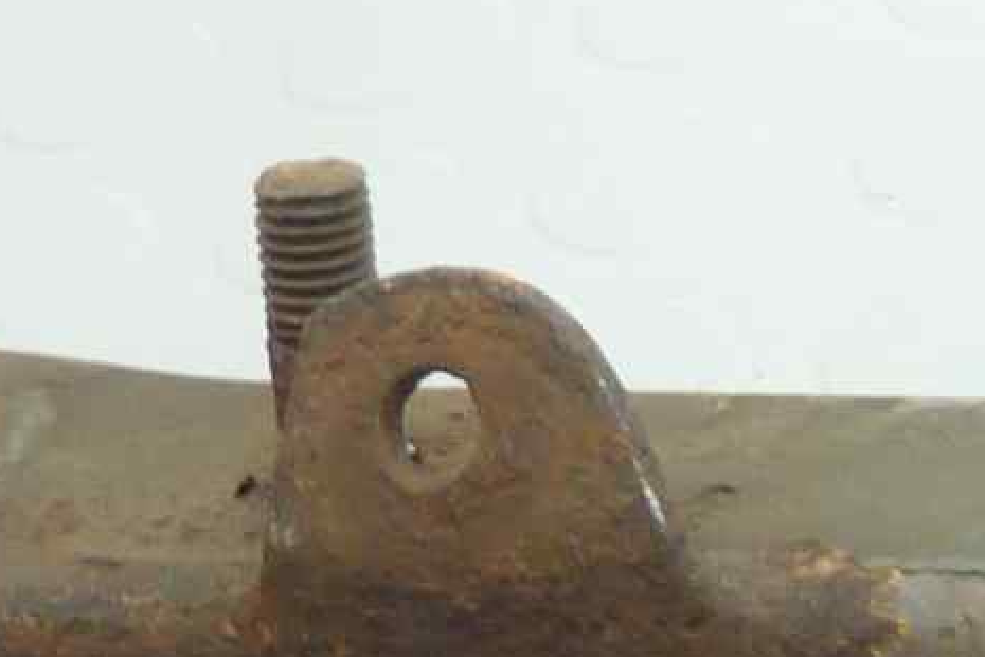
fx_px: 3912
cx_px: 1498
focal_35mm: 143
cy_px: 769
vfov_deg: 9.5
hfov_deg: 13.5
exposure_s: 1/10
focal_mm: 4.1
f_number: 3.3
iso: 80
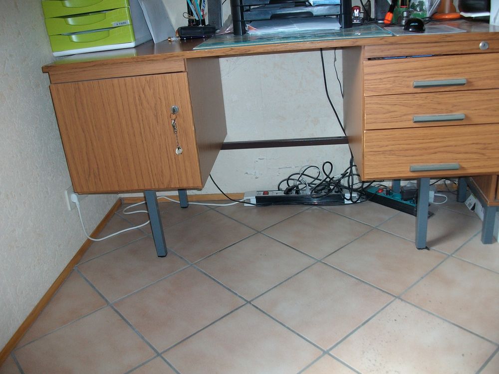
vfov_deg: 44.2
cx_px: 250
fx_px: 461
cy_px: 187
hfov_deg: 56.8
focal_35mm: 32
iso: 125
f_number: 2.9
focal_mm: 5.7
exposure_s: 1/40
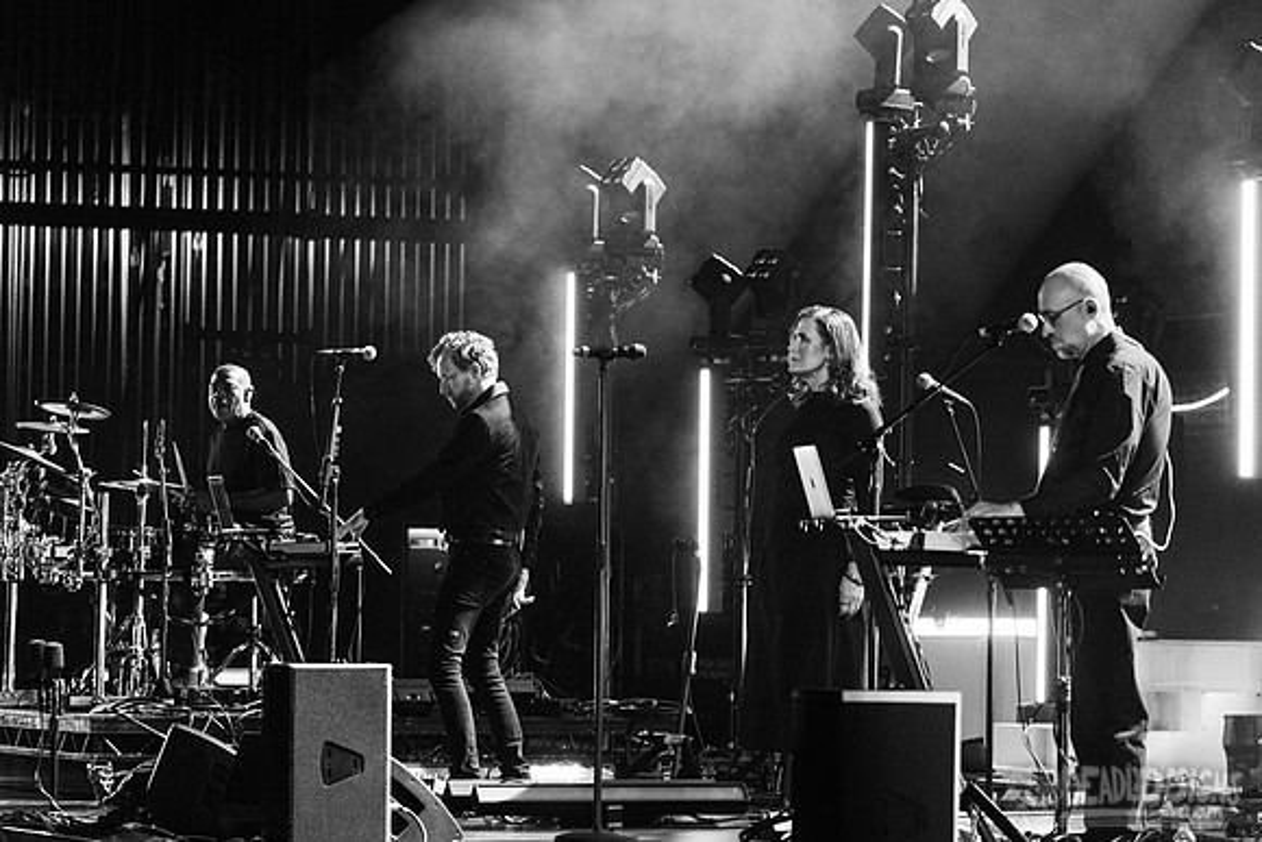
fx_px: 5259
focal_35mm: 150
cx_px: 631
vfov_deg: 9.2
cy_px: 421
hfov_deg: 13.7
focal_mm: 150
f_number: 5
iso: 4000
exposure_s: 1/100
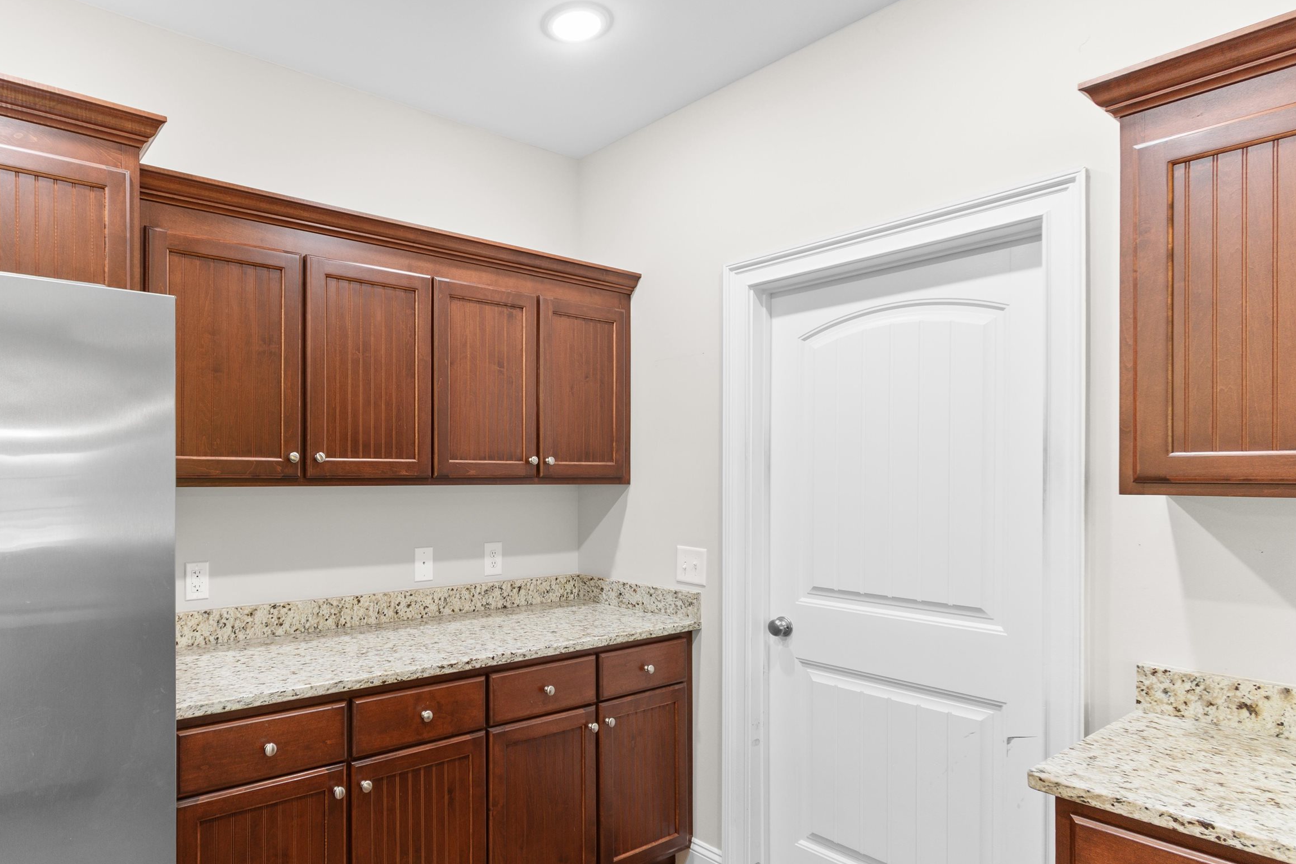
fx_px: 720
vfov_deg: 61.8
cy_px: 469
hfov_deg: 82.2
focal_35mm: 20
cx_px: 475
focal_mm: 10
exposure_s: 1/1.25
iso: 100
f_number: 4.5
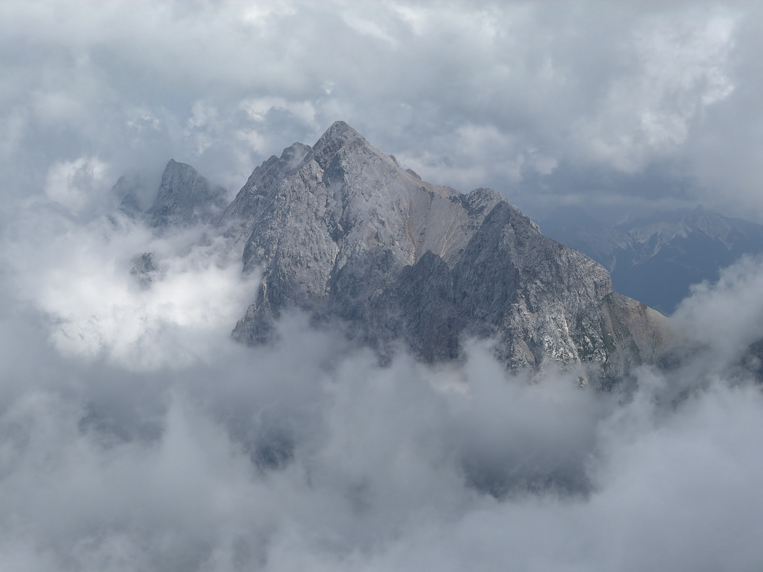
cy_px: 292
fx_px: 2270
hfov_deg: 19.1
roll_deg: +0.5
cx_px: 388
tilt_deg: -3.1
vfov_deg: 14.4
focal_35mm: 103
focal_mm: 16.89
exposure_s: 1/1497
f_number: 2.8
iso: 20
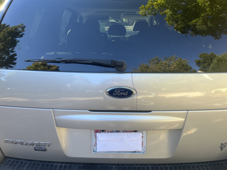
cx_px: 114
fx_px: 170
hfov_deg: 67.3
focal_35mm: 26
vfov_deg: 53.1
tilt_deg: -26.5
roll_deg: +0.0
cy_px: 85
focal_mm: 5.1
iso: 40
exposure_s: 1/232
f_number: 1.6
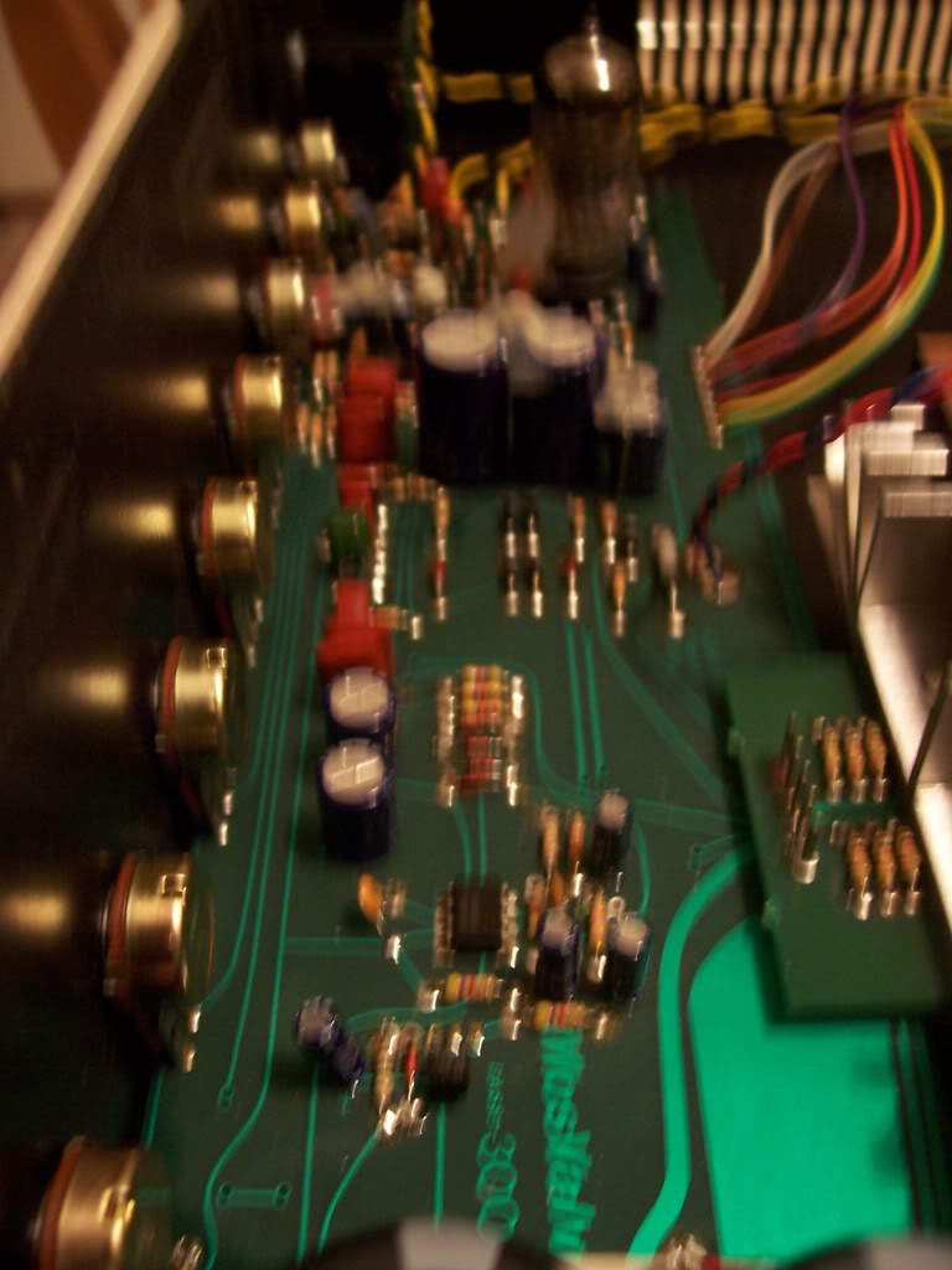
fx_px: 1247
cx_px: 476
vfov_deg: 54.0
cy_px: 635
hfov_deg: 41.8
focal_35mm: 34
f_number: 2.7
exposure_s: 1/8
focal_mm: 5.6
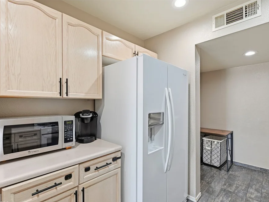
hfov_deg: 87.7
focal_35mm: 18
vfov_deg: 71.6
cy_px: 105
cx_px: 139
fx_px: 140
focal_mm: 16
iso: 800
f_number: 9
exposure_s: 1/125
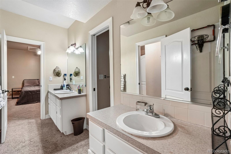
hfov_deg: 100.4
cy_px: 77
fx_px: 96
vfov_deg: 77.3
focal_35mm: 15
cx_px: 116
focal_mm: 10
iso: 400
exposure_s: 1/5
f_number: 8
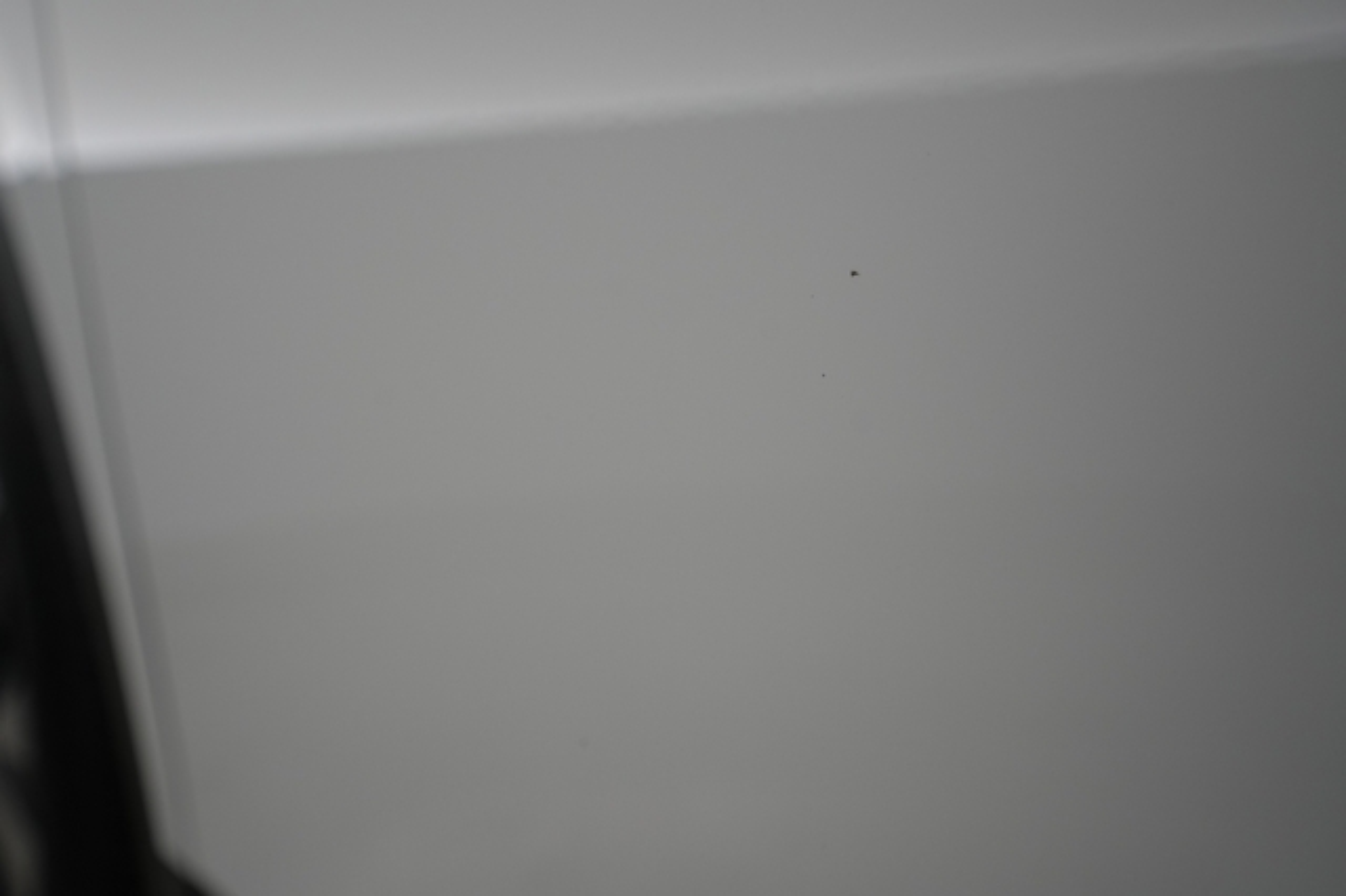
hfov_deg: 65.5
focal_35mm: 28
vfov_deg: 46.4
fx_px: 1046
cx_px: 673
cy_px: 448
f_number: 5
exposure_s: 1/100
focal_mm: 28
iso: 1000
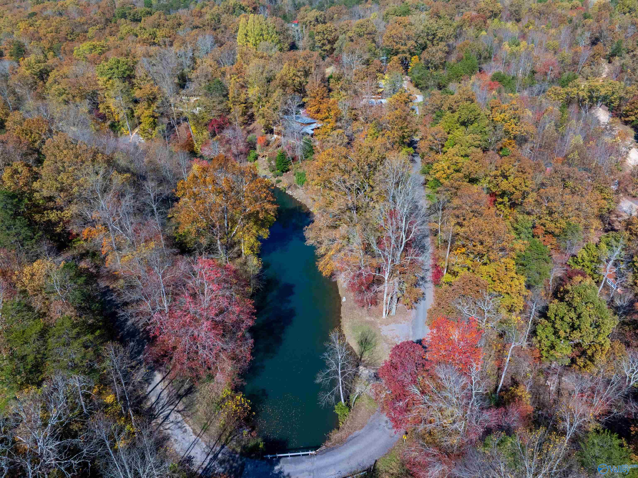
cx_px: 319
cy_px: 239
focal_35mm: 24
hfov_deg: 71.6
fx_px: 442
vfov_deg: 56.8
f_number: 7.1
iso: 200
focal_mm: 12.29
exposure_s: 1/100
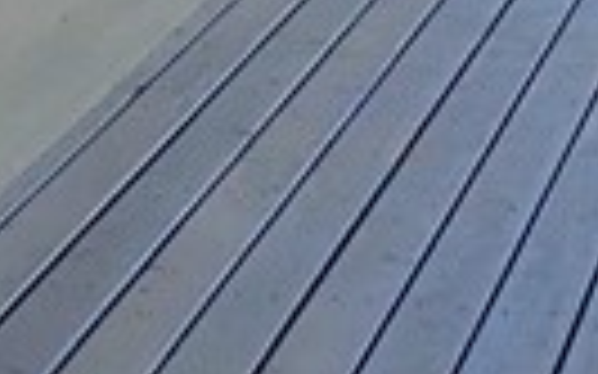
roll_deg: -0.8
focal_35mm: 236
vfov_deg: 5.1
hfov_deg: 8.9
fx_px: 3845
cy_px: -987
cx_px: 319
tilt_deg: +4.0
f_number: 2.2
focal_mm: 4.15
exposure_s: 1/538
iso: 25
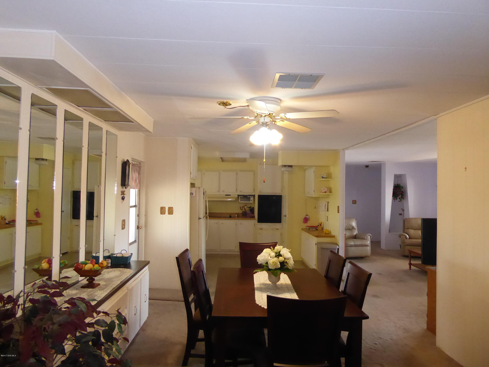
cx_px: 244
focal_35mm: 25
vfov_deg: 54.9
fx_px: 353
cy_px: 184
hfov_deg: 69.4
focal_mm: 4.3
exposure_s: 1/60
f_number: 3.3
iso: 800
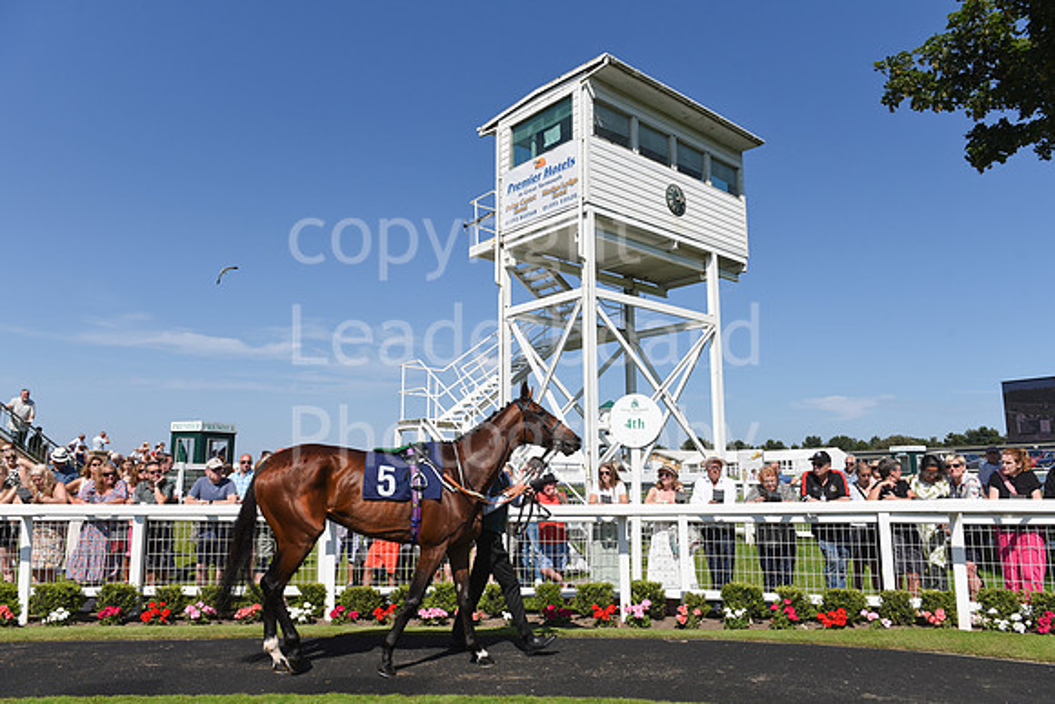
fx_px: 703
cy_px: 352
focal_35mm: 24
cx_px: 528
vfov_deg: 53.2
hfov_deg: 73.7
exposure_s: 1/2000
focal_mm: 24
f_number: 6.3
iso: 320
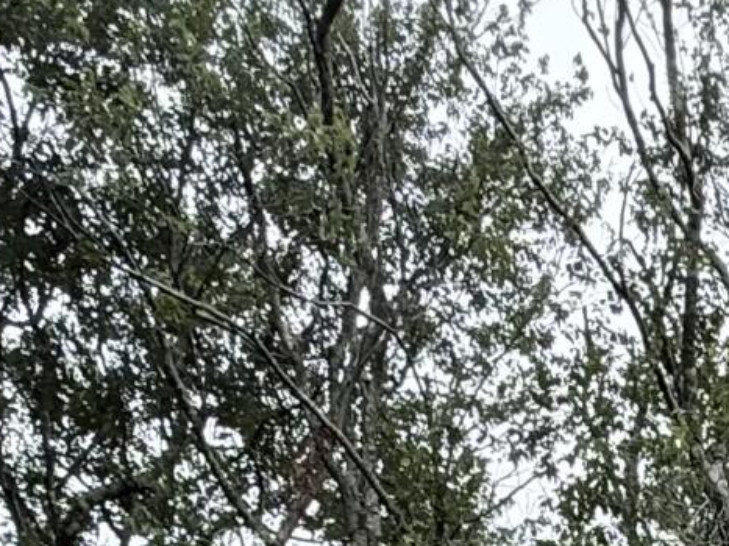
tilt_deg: -1.7
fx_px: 1895
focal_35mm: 90
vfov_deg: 12.1
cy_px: 1420
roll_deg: -1.3
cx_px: 1172
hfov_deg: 18.6
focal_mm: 2.22
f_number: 2.2
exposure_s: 1/901
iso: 64
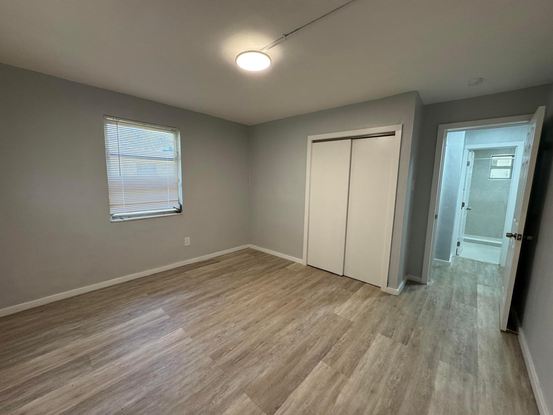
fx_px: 224
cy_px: 208
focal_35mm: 14
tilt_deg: -7.1
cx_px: 276
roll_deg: -1.0
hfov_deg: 102.1
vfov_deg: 85.7
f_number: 2.2
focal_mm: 2.22
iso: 250
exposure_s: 1/120
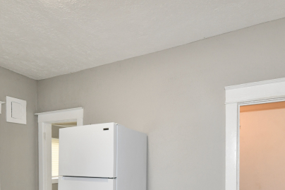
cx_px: 126
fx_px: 206
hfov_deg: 69.2
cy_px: 165
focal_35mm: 26
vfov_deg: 45.6
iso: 640
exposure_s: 1/60
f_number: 6.3
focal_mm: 14
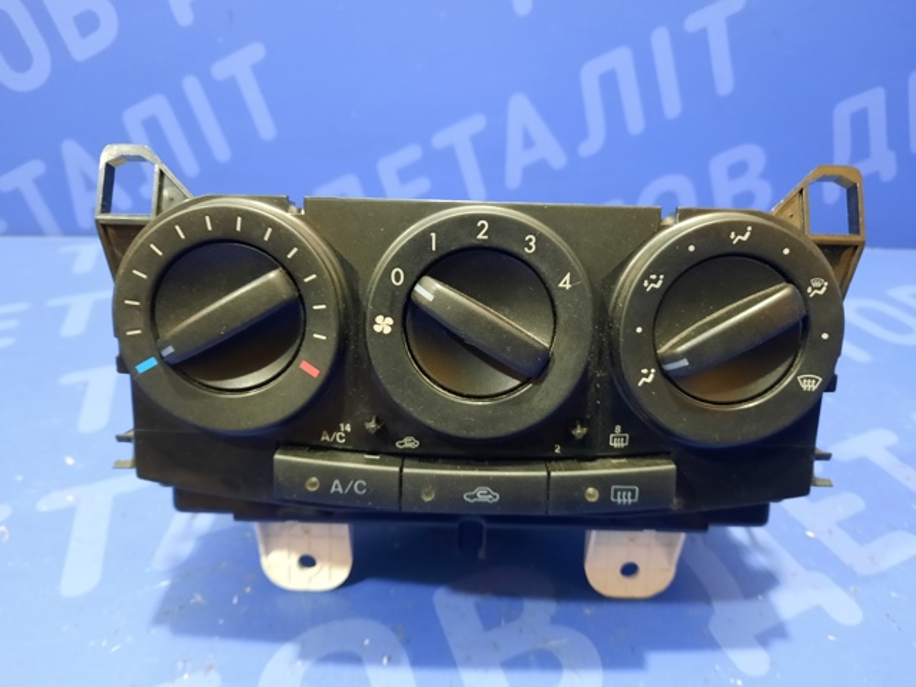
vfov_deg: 54.9
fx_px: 662
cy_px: 344
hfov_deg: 69.4
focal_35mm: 25
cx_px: 458
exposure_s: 1/20
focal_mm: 4.6
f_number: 2
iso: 640
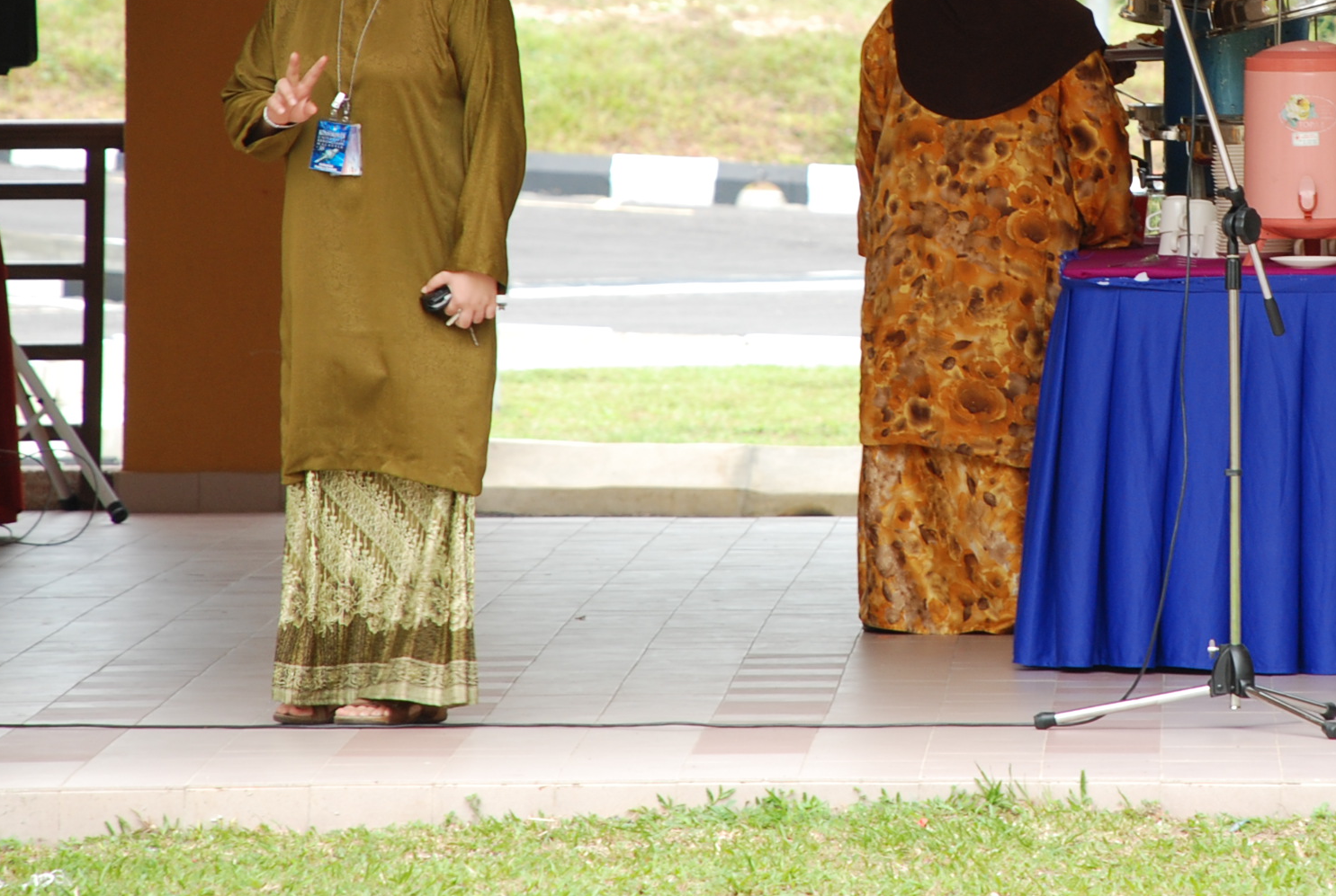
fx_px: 14689
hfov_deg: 5.2
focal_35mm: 395
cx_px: 1104
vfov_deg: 3.5
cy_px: 33
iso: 200
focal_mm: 135
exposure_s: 1/100
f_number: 5.6
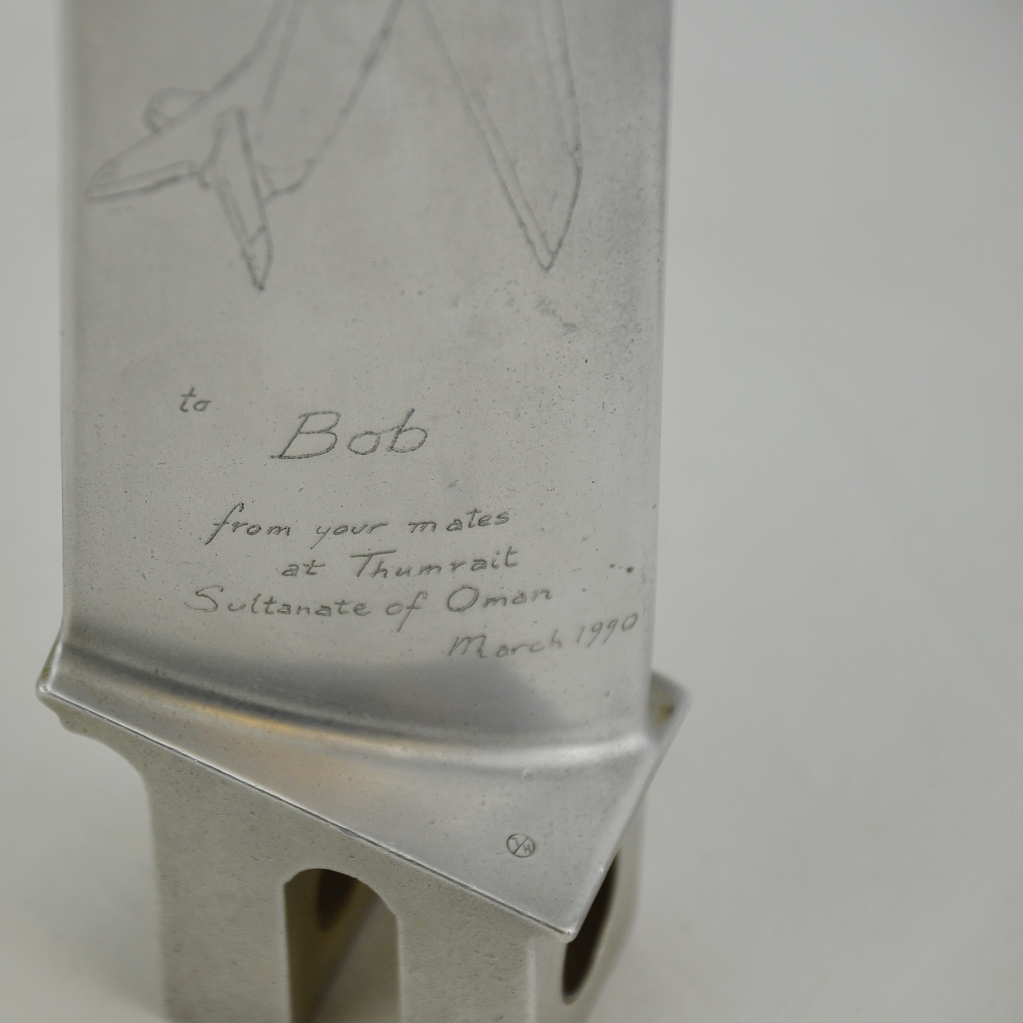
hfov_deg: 6.7
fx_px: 8681
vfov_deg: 6.7
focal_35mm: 260
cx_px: 362
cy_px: 512
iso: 450
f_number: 5.6
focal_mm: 135
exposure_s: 1/250
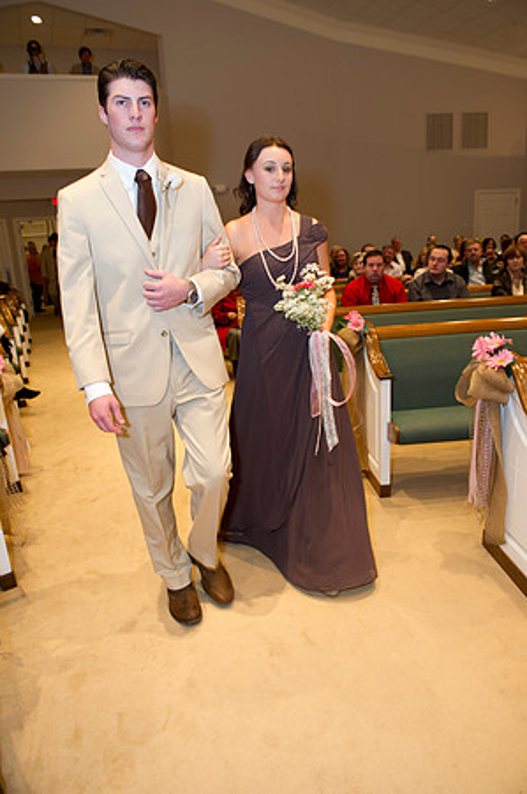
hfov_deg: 49.5
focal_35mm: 26
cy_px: 397
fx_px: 572
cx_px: 264
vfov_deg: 69.4
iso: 1250
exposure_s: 1/80
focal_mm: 26
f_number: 4
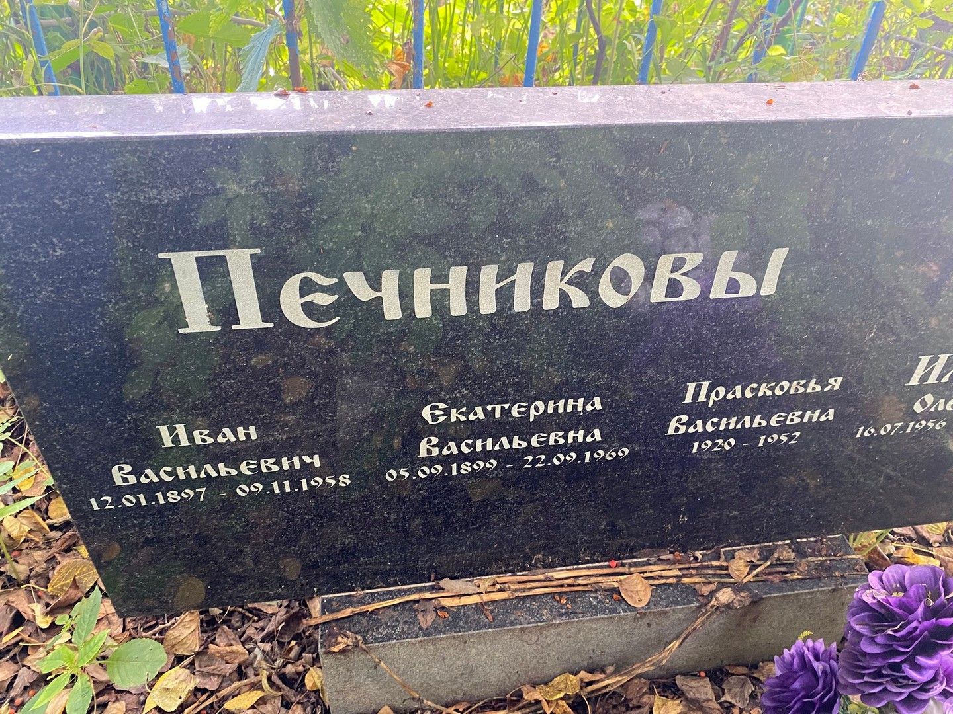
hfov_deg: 67.3
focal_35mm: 26
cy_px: 357
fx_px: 716
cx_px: 476
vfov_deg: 53.1
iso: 250
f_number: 1.8
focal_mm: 4.25
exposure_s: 1/60
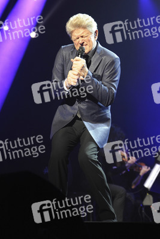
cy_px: 120
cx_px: 80
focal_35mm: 70
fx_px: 466
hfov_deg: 19.5
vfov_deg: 28.8
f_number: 2.8
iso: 1600
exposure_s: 1/160
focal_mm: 70
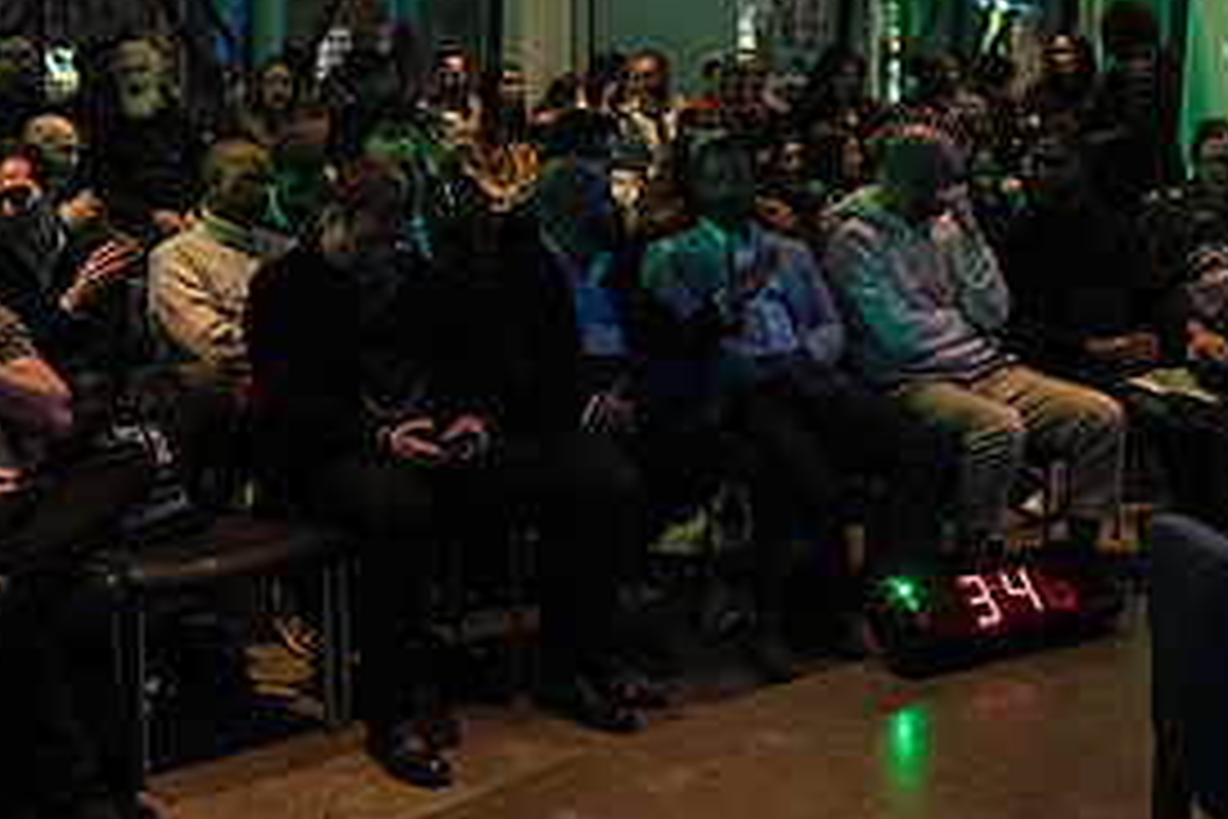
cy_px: 187
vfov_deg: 23.5
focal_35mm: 57
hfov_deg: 35.1
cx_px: 602
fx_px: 1944
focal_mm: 24
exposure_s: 1/125
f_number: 3.5
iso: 8000
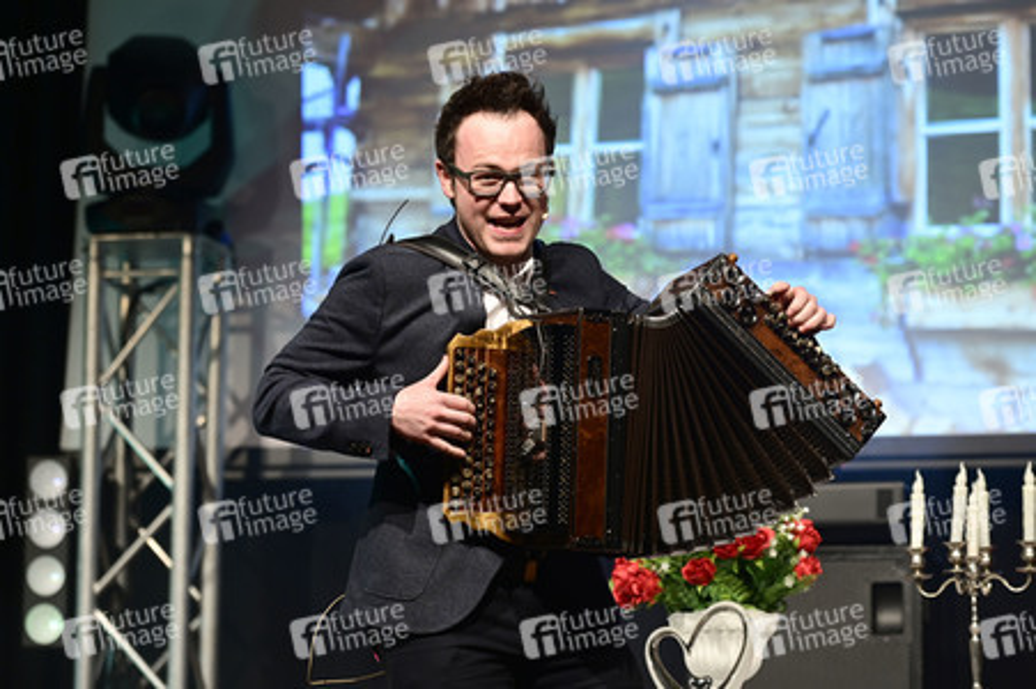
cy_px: 344
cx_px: 518
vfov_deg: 11.2
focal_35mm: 122
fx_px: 3508
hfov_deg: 16.8
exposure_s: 1/200
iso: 1100
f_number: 3.2
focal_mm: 122
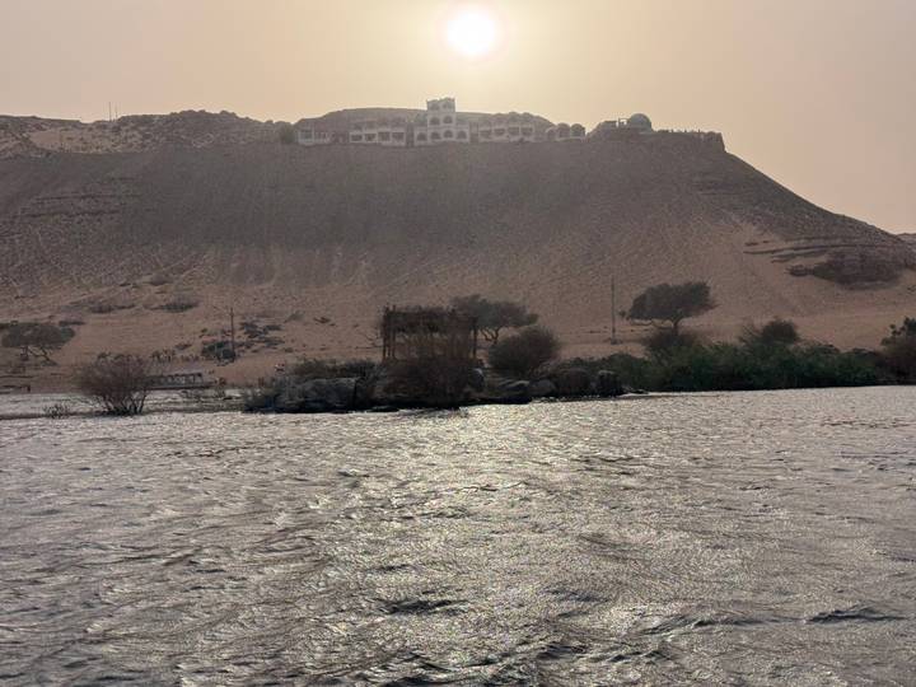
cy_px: 344
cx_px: 458
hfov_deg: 39.7
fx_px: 1270
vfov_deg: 30.3
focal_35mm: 48
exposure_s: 1/7937
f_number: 1.78
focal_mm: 6.76
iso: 64
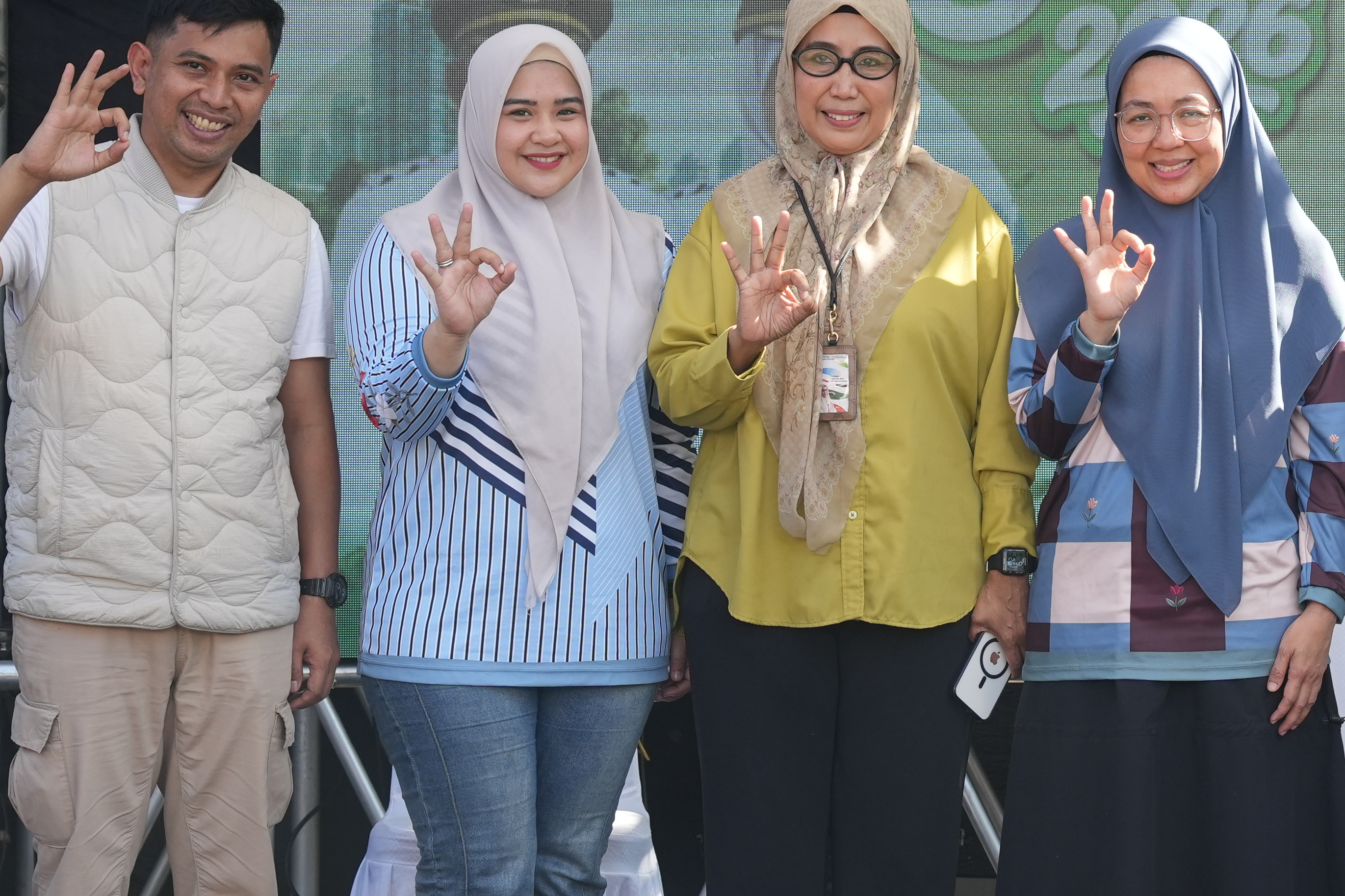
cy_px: 193
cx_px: 1238
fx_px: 5155
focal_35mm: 138
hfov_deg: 14.7
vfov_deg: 9.9
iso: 500
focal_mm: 54
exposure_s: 1/500
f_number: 4.5
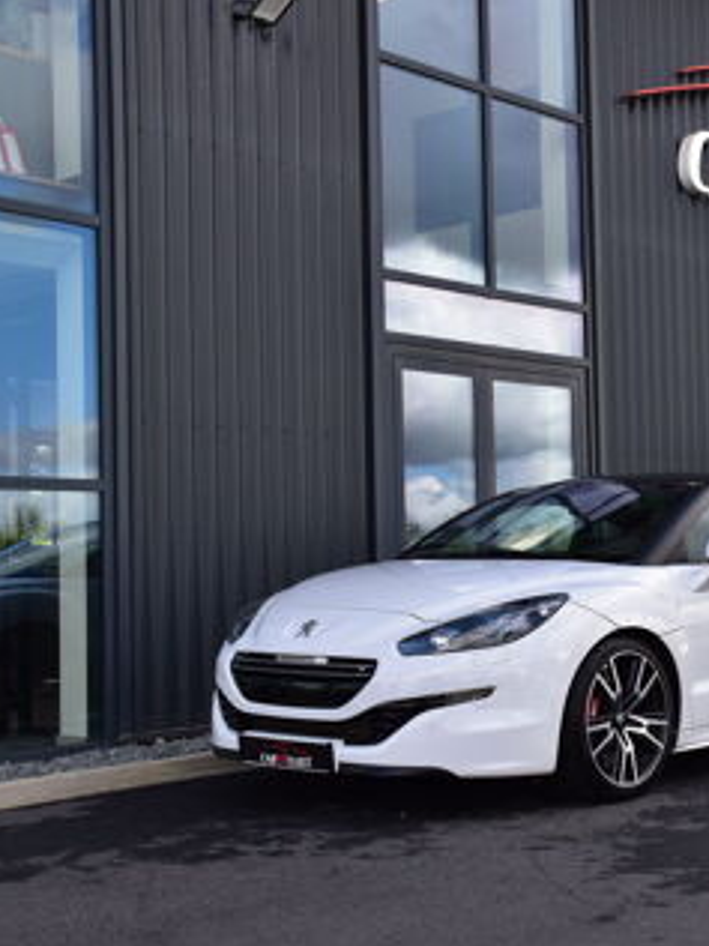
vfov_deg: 33.8
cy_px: 473
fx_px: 1557
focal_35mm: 57
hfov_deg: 24.9
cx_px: 640
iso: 400
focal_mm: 26
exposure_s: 1/250
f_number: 10
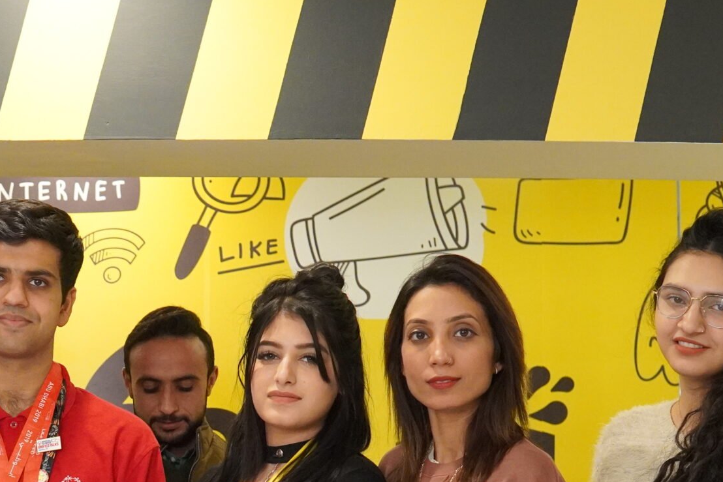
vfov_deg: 12.9
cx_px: -14
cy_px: 555
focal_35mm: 104
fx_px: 2089
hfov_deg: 19.1
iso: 4000
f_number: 4
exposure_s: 1/160
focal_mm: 30
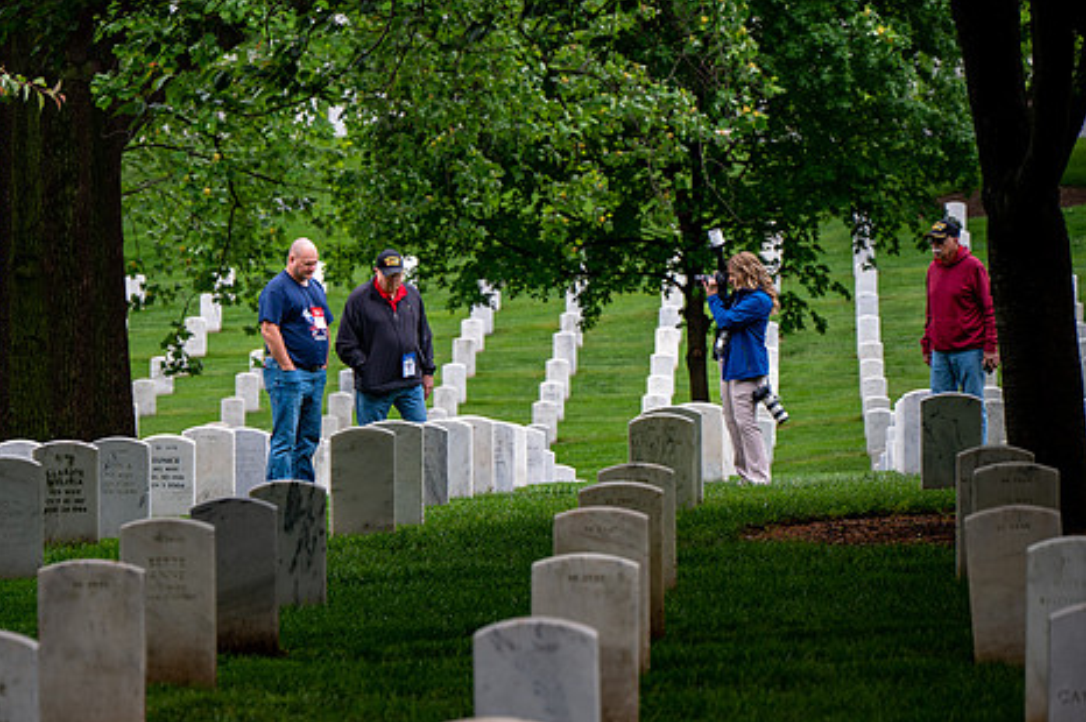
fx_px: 7506
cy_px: 410
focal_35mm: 249
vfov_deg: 5.5
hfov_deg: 8.3
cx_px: 443
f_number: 6.3
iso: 250
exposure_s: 1/100
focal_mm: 200
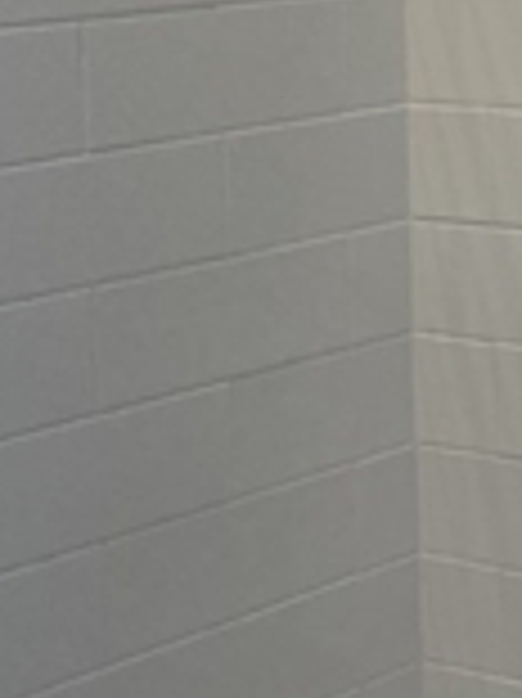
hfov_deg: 11.5
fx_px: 2597
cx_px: 382
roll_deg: +1.9
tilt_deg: -9.2
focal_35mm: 129
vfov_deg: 15.3
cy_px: 288
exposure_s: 1/120
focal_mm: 4.2
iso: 64
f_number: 1.6
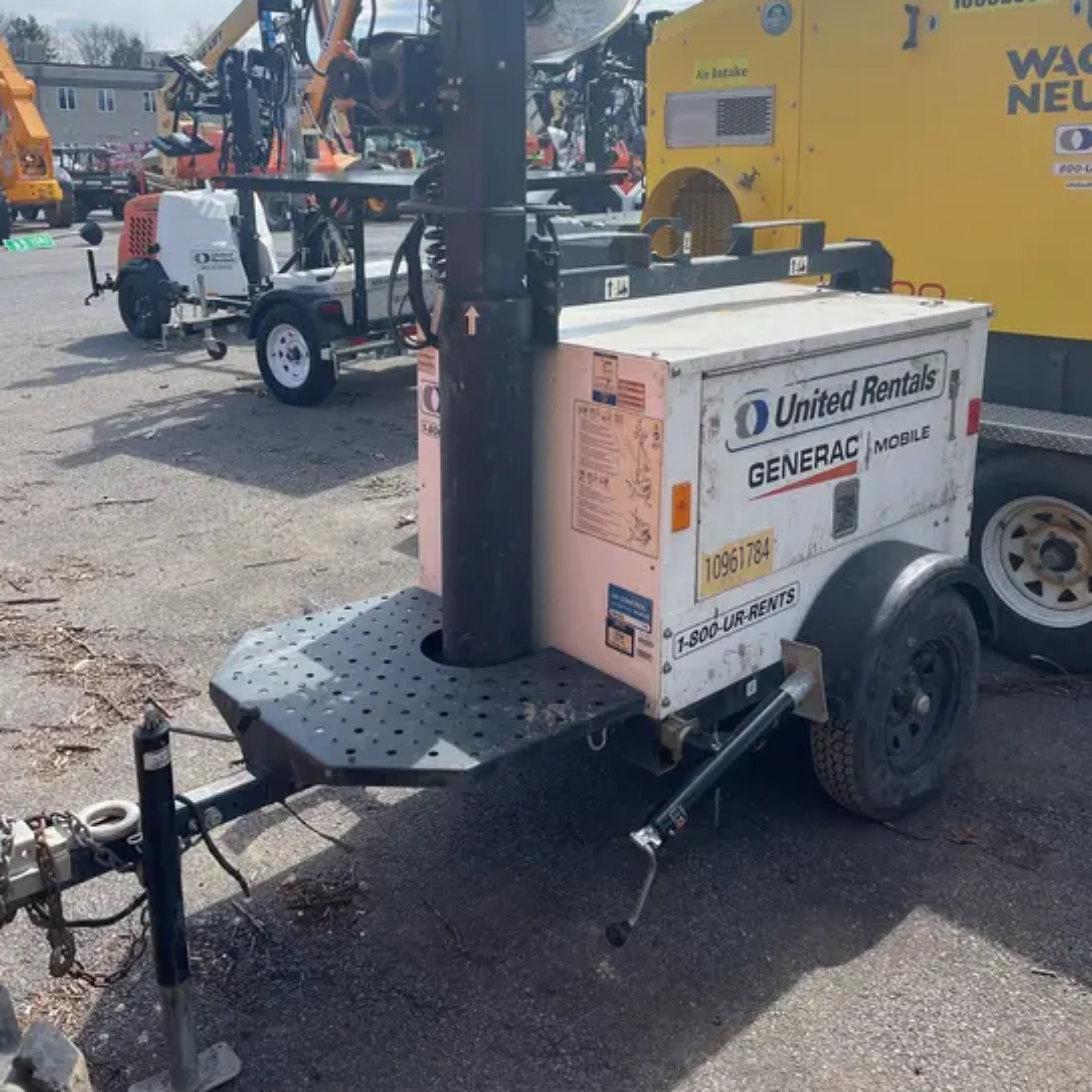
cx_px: 545
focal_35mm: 31
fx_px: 1106
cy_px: 395
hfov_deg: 52.5
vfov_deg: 51.9
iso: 50
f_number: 1.6
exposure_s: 1/1600
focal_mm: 5.1
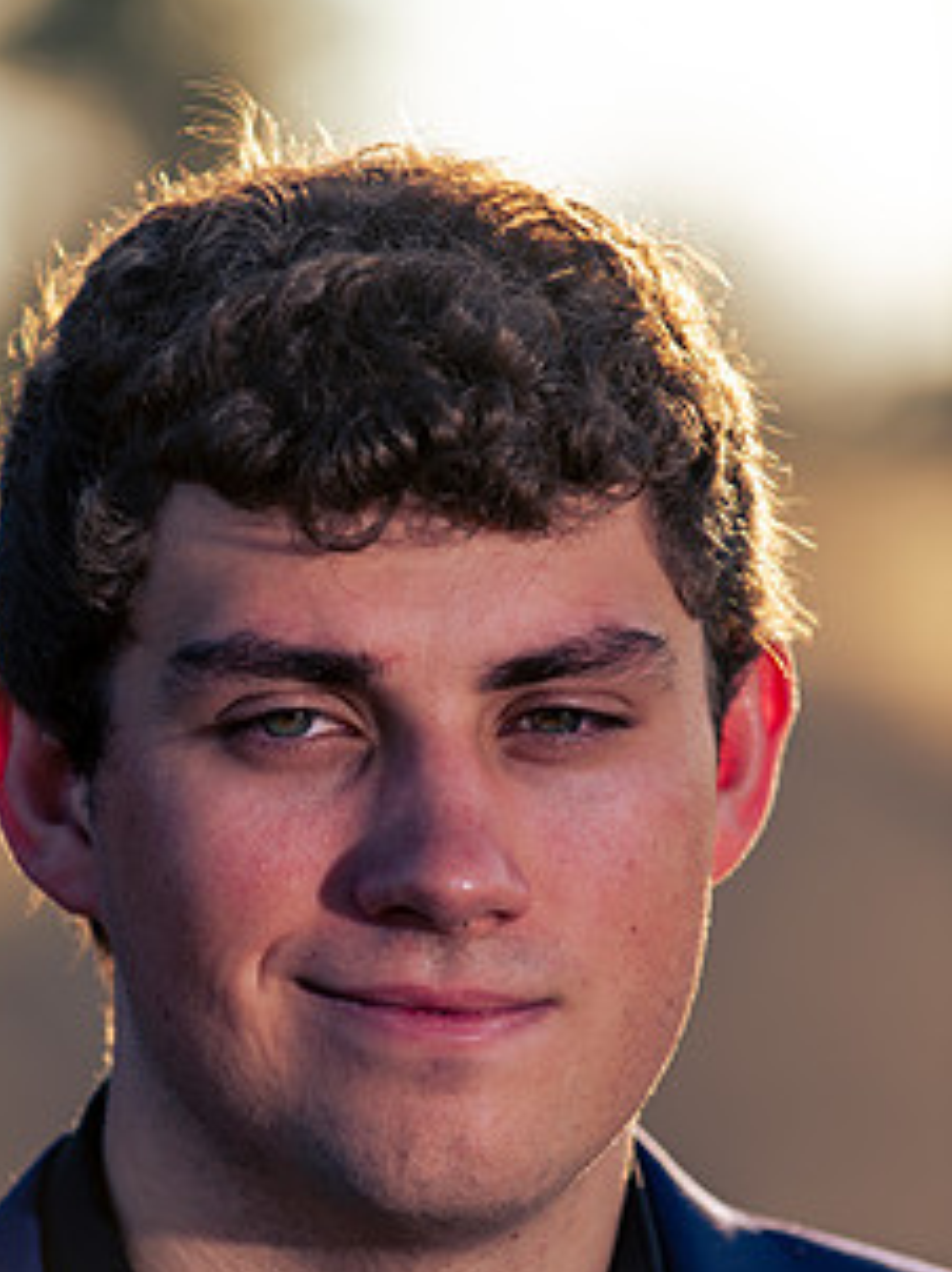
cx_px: 337
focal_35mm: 287
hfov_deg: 5.2
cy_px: 830
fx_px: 10539
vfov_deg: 6.9
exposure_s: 1/250
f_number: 4
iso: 31
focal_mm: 200
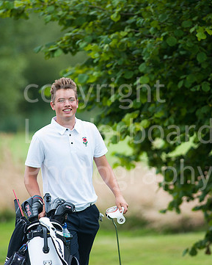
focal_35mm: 452
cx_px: 120
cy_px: 138
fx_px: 3544
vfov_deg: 4.3
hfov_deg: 3.4
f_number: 4
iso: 800
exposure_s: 1/1000
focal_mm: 300
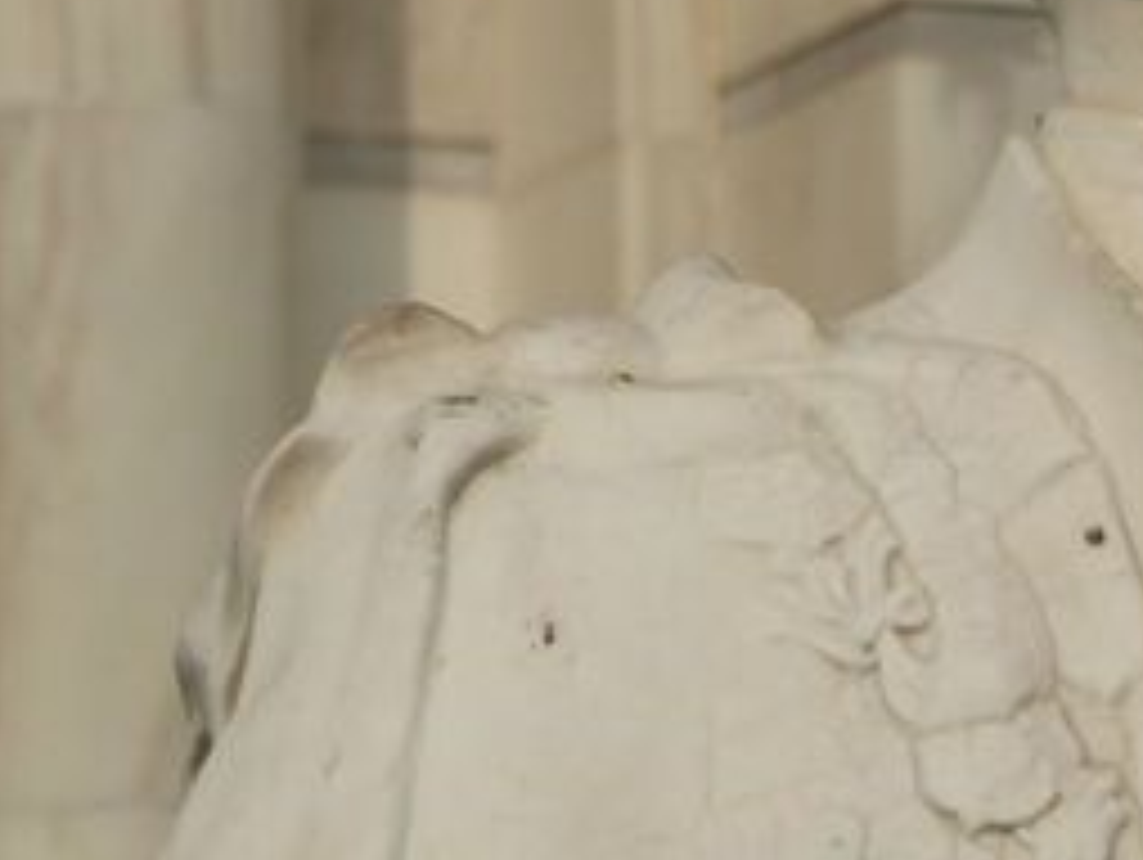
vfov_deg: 0.9
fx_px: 53773
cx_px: 1498
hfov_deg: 1.2
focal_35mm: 1627
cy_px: -18
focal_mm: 83.4
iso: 80
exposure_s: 1/500
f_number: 6
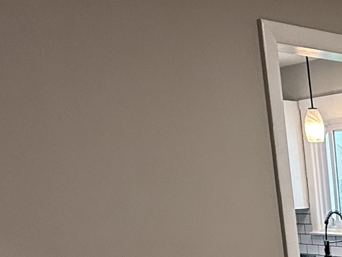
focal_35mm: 66
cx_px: 486
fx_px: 652
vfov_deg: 19.3
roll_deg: +1.1
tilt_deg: -18.1
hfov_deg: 24.2
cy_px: 394
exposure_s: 1/120
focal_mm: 2.22
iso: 125
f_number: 2.2
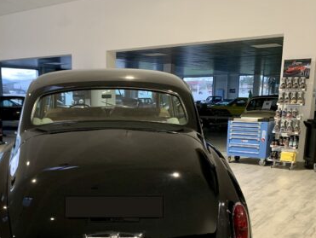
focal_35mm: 42
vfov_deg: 33.7
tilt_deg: -12.6
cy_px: 180
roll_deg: +0.3
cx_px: 101
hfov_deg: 44.0
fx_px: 384
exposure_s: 1/60
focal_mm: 4.25
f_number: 1.8
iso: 160
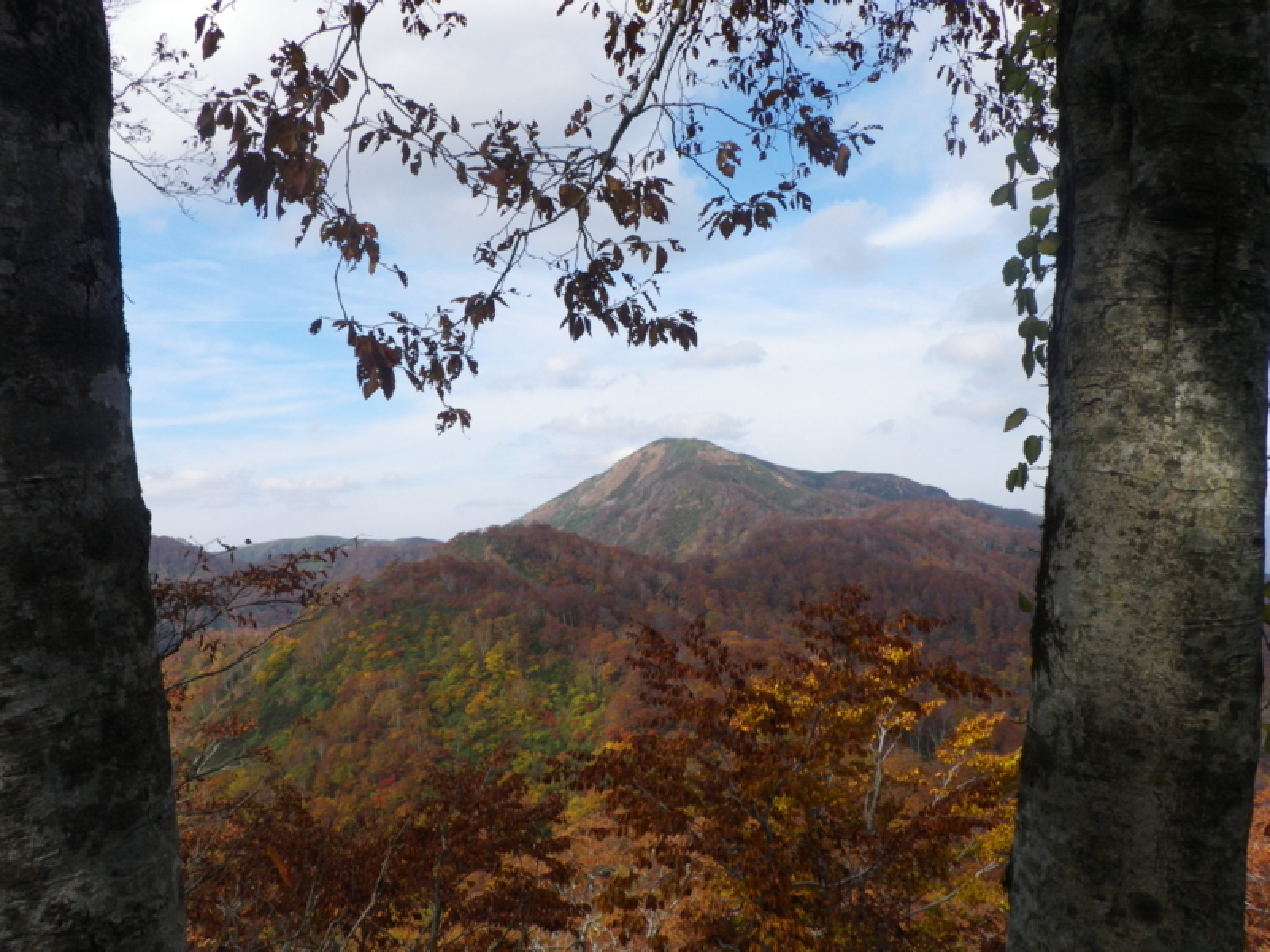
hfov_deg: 52.6
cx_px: 635
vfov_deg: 40.7
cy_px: 476
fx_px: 1284
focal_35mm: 35
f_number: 6.3
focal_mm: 6.2
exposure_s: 1/160
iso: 64
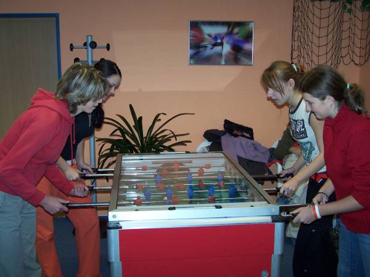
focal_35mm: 43
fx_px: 460
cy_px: 138
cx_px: 185
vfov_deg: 33.6
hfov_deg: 43.9
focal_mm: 7.1
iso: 140
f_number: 2.9
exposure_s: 1/60
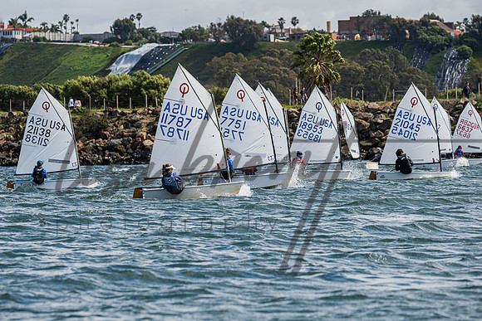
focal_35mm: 262
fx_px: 3514
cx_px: 225
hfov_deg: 7.8
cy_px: 165
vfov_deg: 5.2
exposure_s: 1/1250
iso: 320
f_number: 9
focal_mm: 240
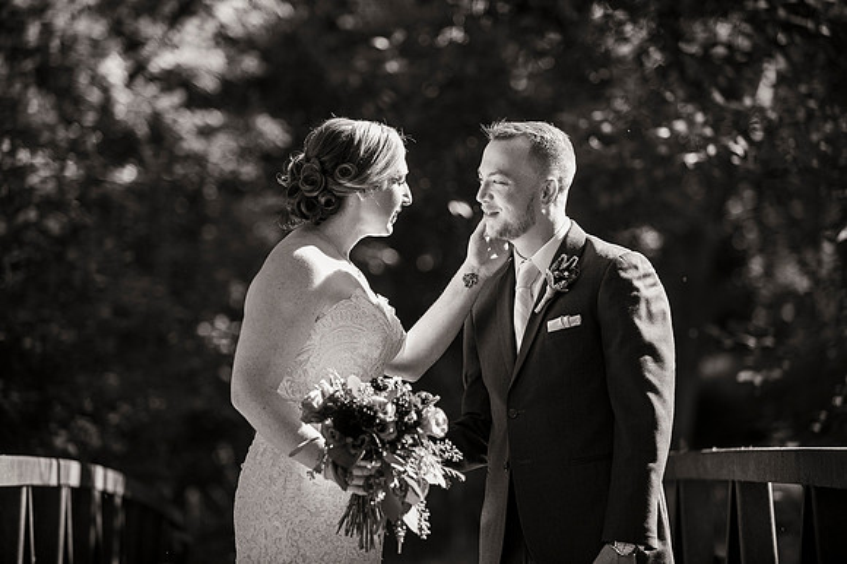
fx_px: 3057
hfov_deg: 15.8
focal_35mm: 130
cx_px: 424
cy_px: 282
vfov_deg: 10.5
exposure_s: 1/1250
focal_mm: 130
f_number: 2.8
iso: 400
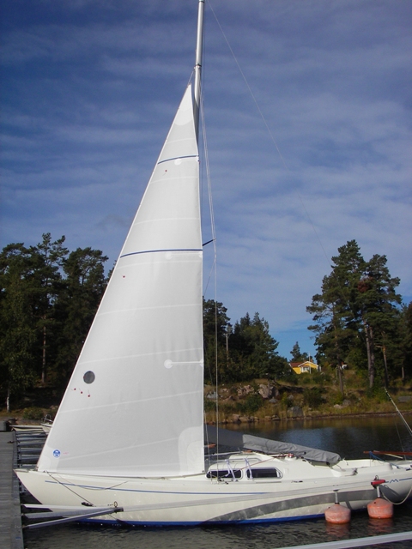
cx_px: 206
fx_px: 603
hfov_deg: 37.7
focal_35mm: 38
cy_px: 274
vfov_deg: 49.0
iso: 50
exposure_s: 1/500
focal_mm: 6.3
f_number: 6.6
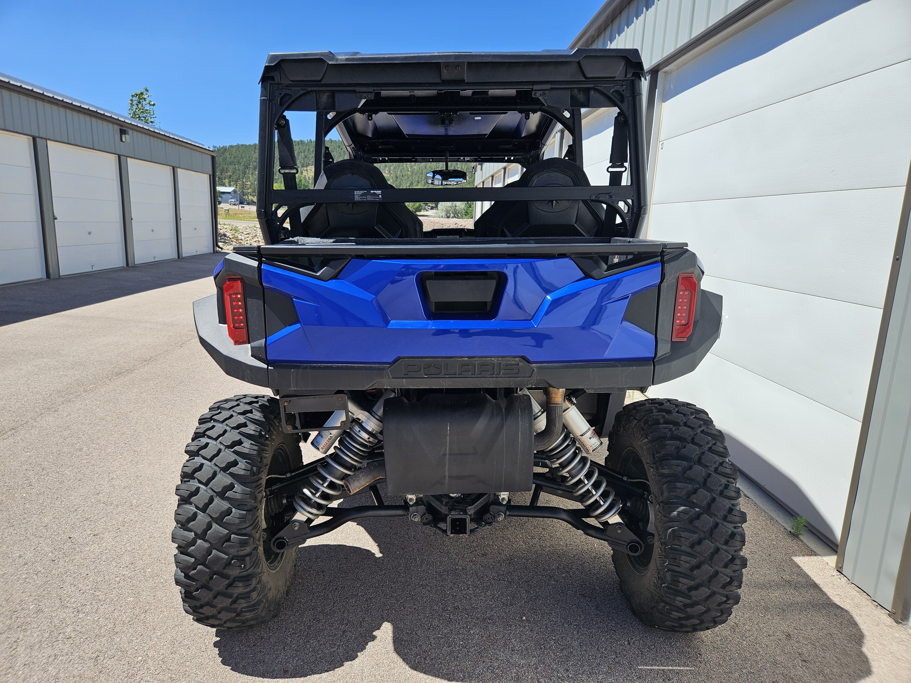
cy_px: 342
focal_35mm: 23
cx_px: 456
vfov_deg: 58.9
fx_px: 605
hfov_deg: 73.9
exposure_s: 1/1391
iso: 25
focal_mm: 5.4
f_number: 1.8
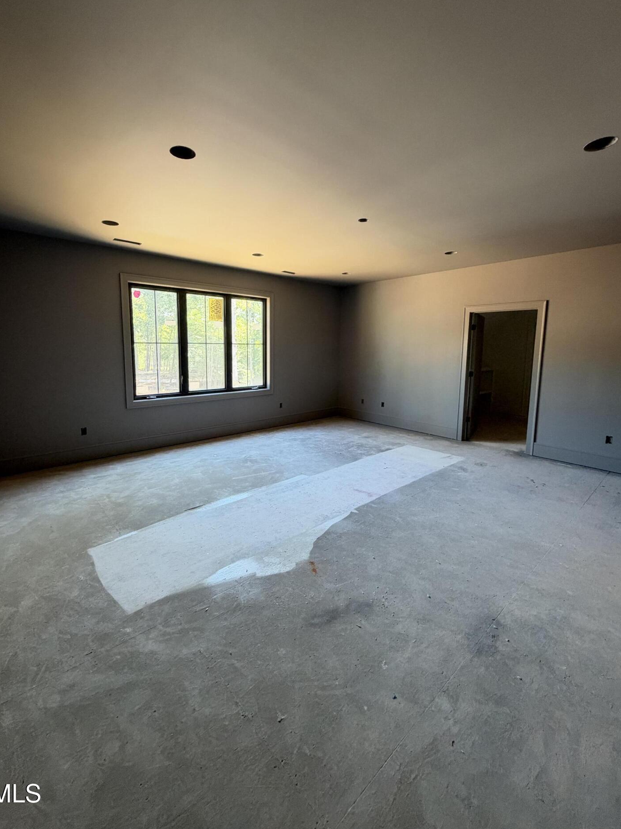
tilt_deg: -6.9
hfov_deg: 81.7
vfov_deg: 98.1
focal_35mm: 15
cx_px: 303
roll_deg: -0.7
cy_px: 390
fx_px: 359
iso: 320
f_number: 2.2
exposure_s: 1/79
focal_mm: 2.22
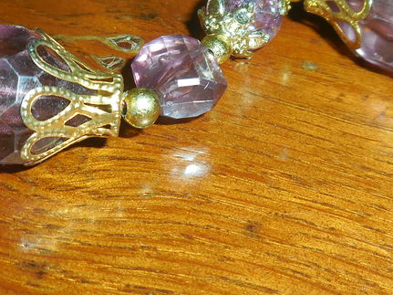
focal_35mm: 58
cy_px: 75
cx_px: 215
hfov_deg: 33.2
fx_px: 658
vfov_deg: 24.9
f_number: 10.5
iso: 125
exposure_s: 1/25
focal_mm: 4.5
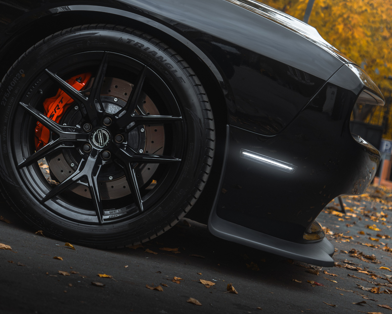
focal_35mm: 94
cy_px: 146
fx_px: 1091
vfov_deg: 16.4
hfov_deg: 20.4
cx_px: 174
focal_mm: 38.8
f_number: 2.8
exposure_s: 1/320
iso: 500
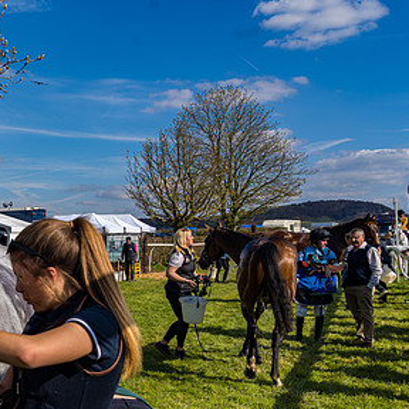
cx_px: -16
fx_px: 642
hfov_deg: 32.1
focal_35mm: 48
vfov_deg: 34.7
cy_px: 297
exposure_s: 1/250
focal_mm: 24
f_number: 8
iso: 50
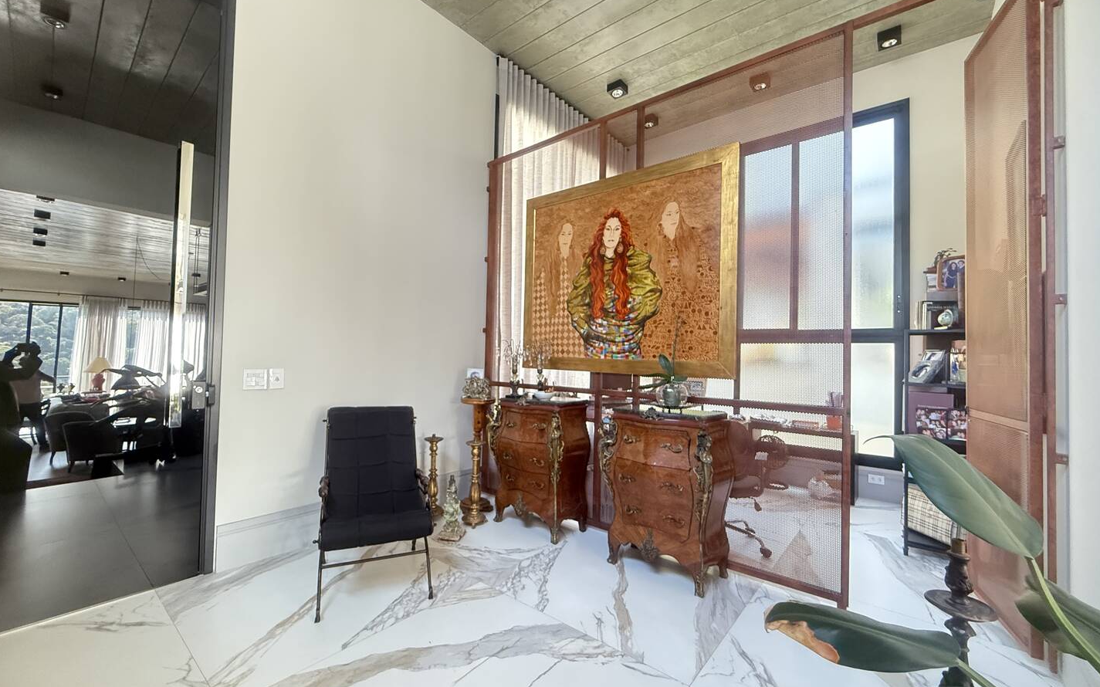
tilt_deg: +1.9
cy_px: 346
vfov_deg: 74.8
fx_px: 450
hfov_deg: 101.5
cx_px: 551
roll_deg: -1.7
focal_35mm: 15
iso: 640
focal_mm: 2.22
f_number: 2.2
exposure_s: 1/60
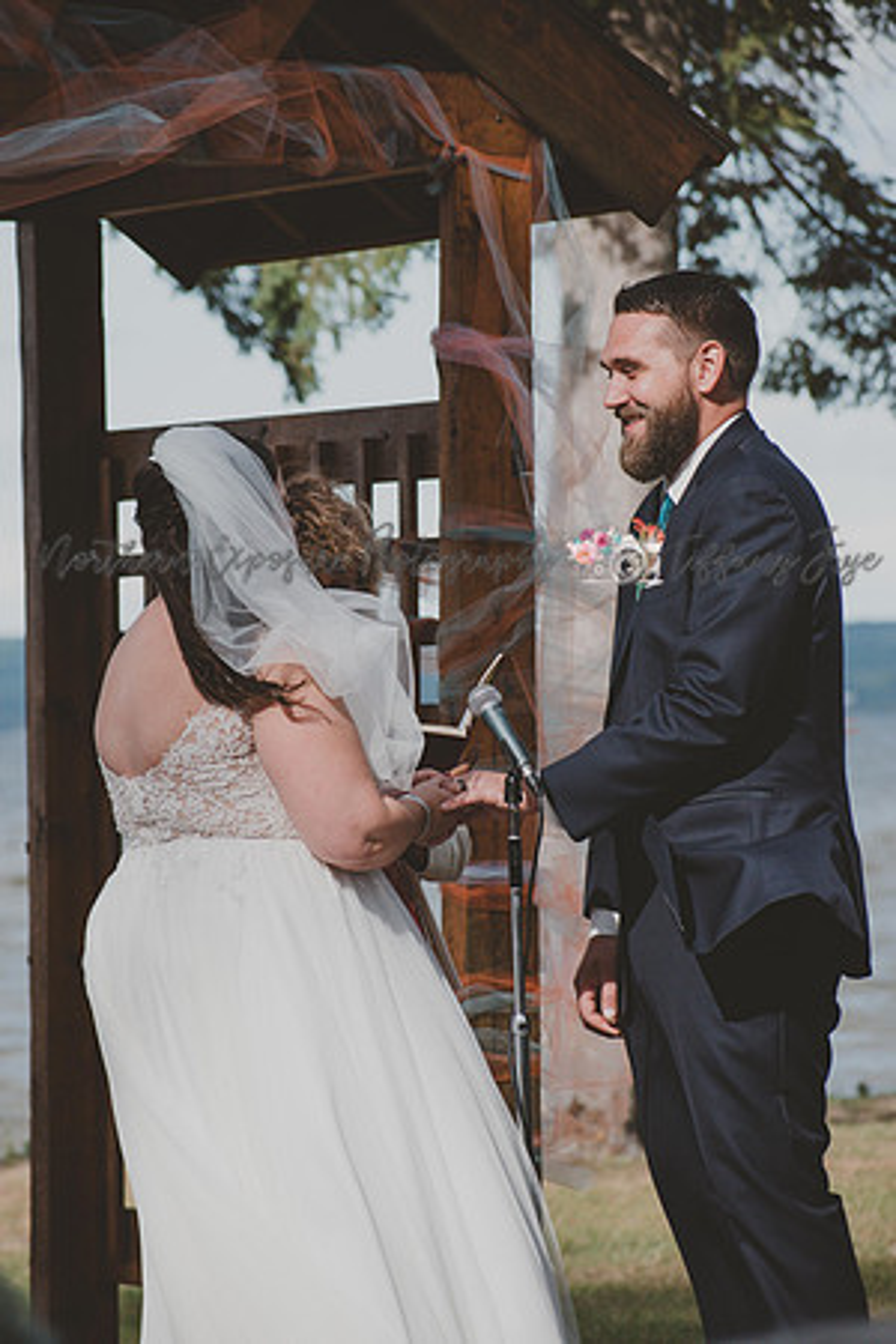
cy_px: 672
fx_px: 7559
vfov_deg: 10.2
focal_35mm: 202
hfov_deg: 6.8
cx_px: 448
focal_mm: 135
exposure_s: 1/2000
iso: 320
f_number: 5.6
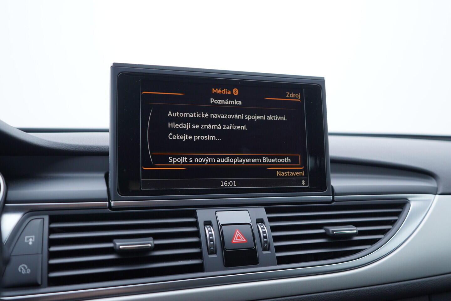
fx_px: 451
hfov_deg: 53.1
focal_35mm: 36
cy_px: 150
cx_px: 226
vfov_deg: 36.9
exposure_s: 1/40
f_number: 2.8
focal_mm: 24
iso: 125
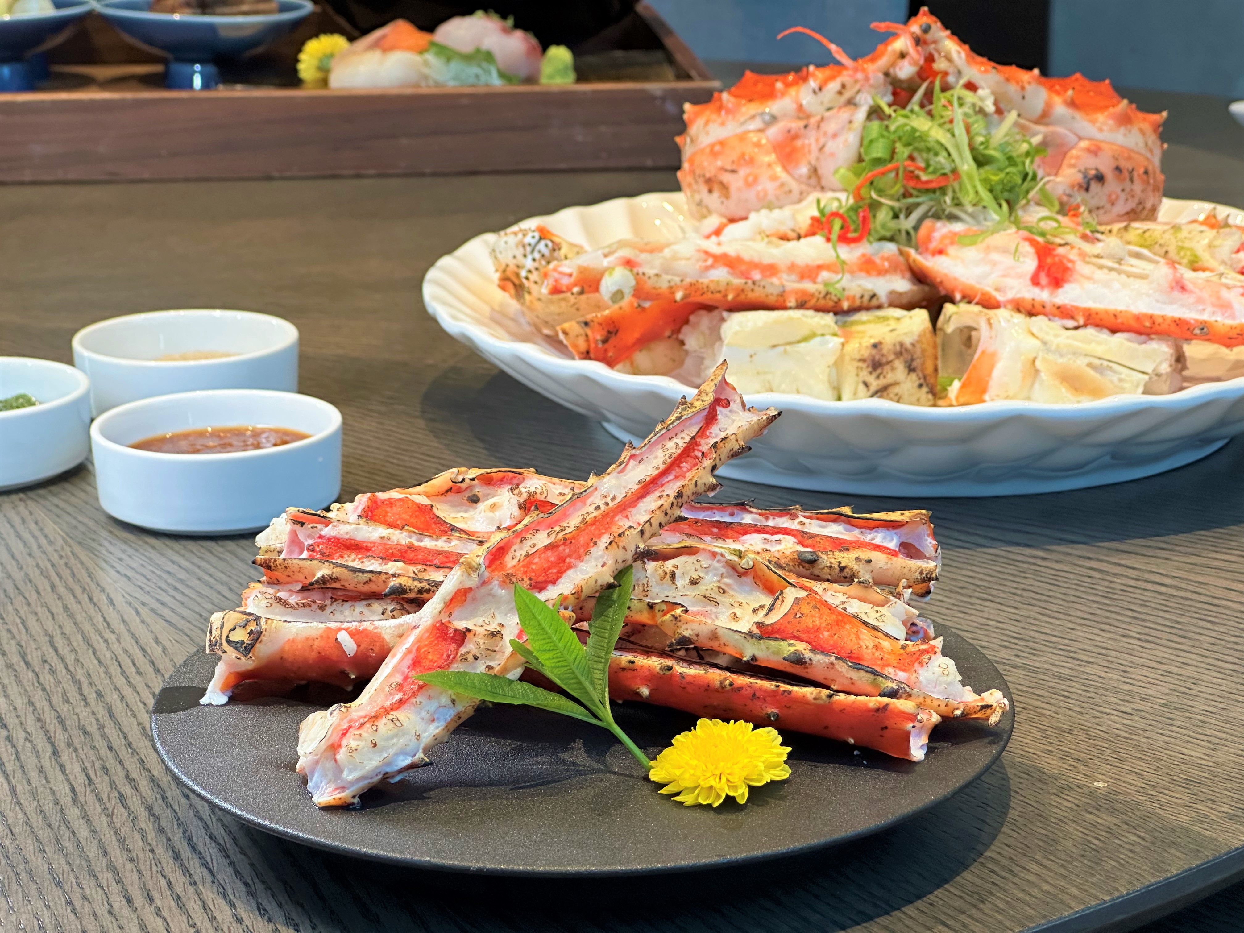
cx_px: 622
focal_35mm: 77
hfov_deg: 25.3
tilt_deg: -16.8
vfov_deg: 19.1
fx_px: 2767
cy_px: 466
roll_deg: +0.3
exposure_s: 1/60
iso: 125
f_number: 2.8
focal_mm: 9
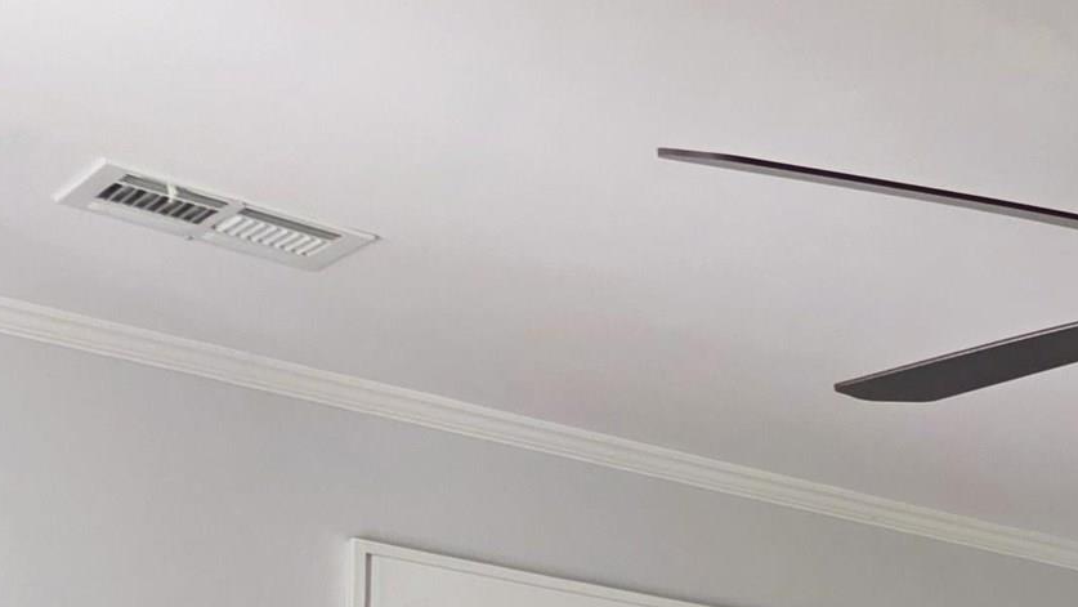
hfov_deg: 18.3
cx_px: 1925
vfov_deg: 11.4
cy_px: 1360
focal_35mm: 92
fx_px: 2630
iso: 400
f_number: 1.7
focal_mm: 6.3
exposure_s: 1/120
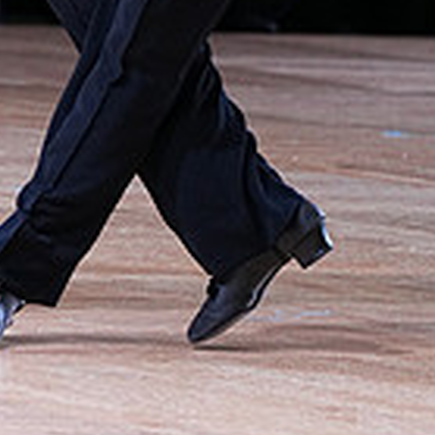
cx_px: 30
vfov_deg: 3.9
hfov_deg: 3.9
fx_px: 6355
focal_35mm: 447
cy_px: -366
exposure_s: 1/400
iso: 2000
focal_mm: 126
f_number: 4
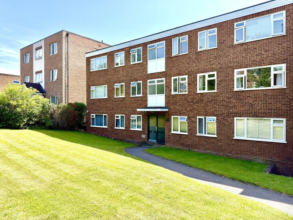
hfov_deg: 71.6
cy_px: 110
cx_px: 146
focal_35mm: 24
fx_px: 203
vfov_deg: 56.8
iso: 100
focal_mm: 6.76
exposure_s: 1/2053
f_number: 1.78
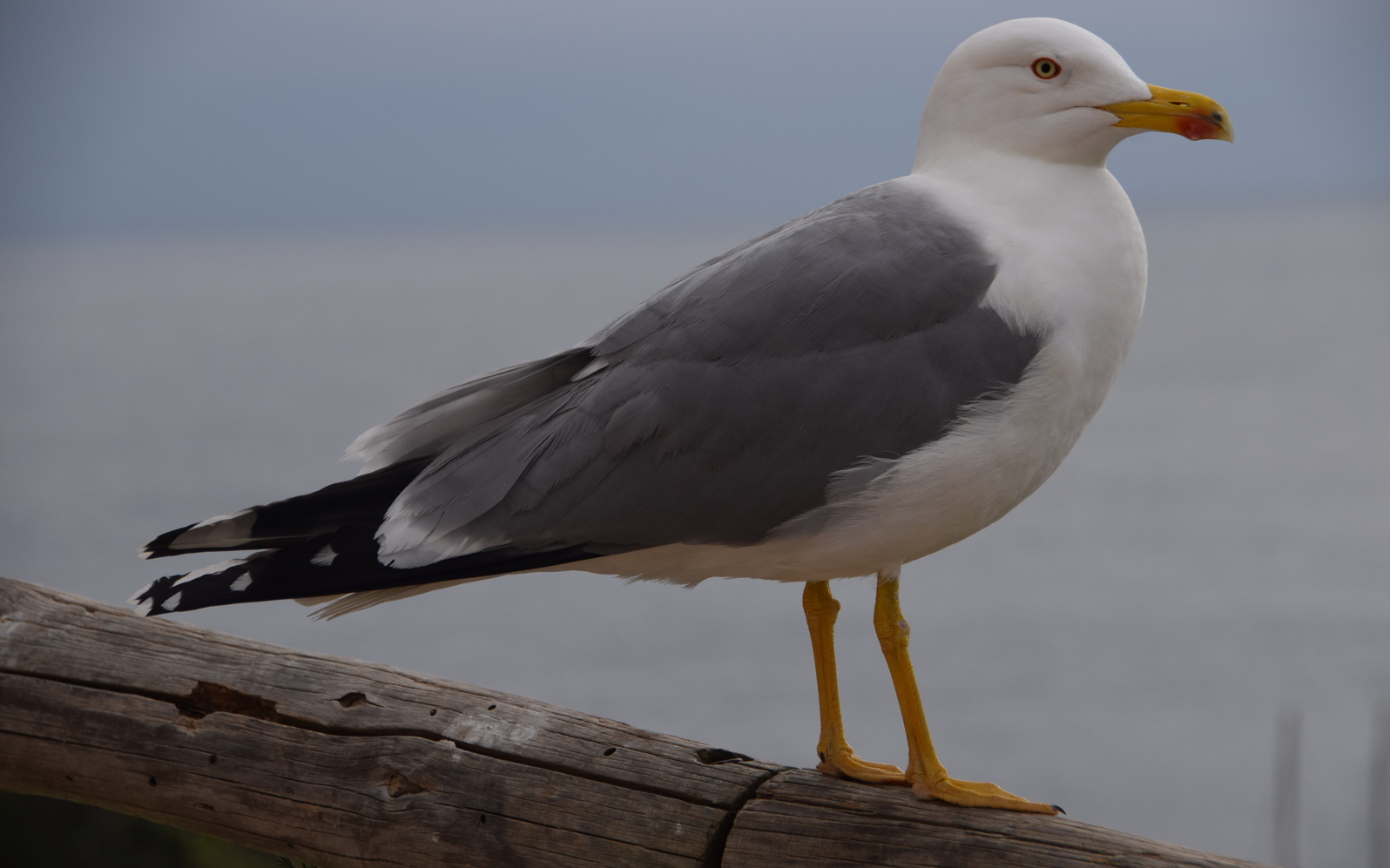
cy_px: 410
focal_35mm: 187
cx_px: 696
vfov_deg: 7.0
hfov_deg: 11.2
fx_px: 7083
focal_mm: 122
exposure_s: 1/320
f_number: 9
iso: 200
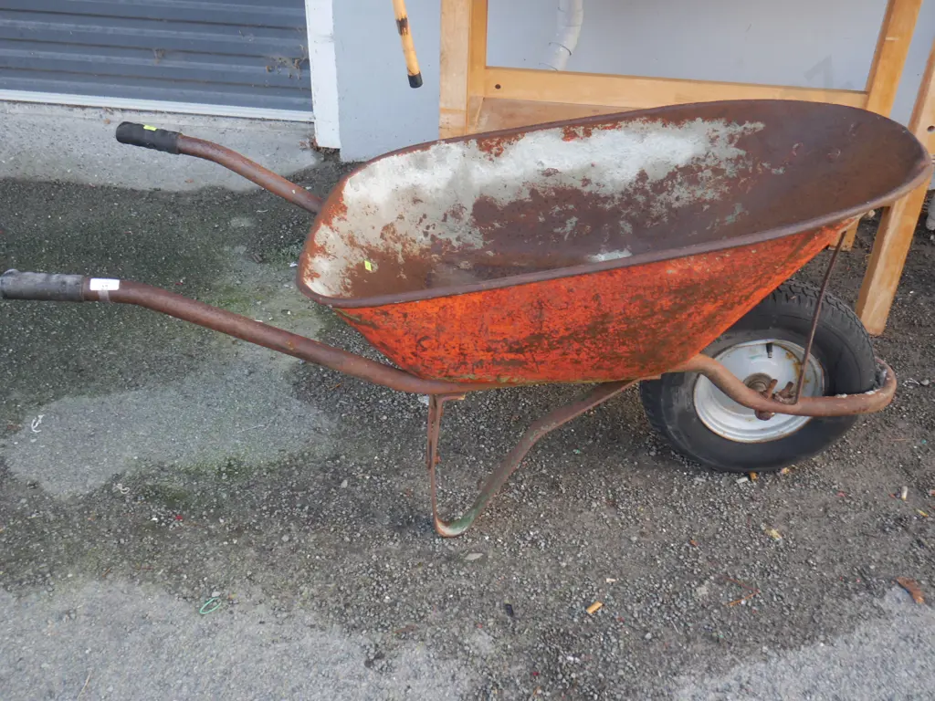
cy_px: 350
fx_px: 1026
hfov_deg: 49.0
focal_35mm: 38
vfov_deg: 37.7
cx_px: 468
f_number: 4.1
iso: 320
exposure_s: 1/60
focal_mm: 19
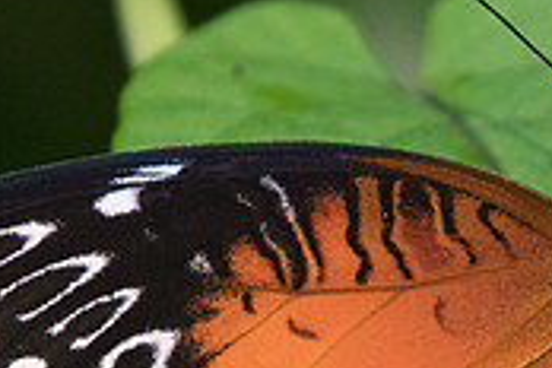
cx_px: 823
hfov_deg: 0.8
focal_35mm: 2654
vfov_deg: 0.5
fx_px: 40691
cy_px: 251
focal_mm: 400
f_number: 6.3
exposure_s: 1/1000
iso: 640
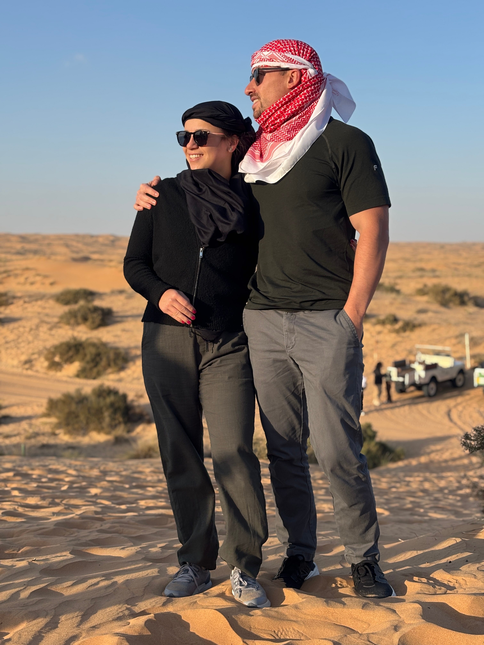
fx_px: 969
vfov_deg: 36.8
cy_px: 322
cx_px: 242
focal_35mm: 52
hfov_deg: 28.0
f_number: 1.6
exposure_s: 1/1783
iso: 32
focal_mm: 5.96
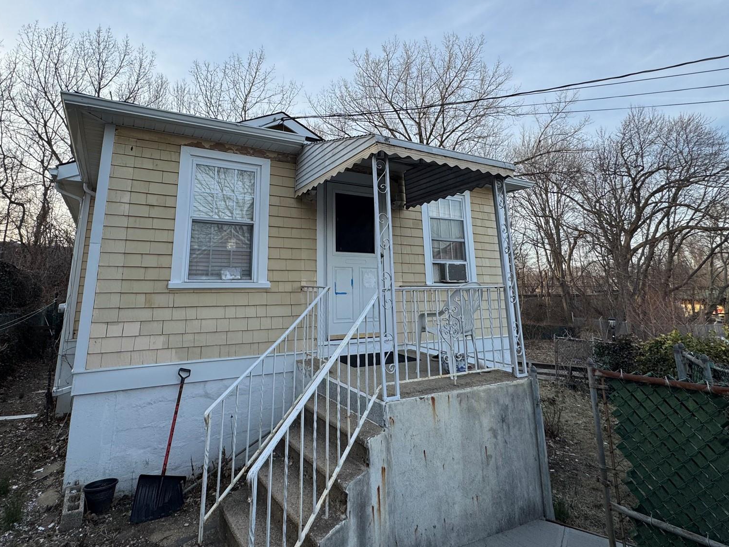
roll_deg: +0.4
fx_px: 400
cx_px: 327
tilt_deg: +12.3
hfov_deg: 84.4
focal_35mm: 19
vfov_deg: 67.5
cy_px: 201
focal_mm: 2.22
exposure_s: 1/615
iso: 50
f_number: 2.2
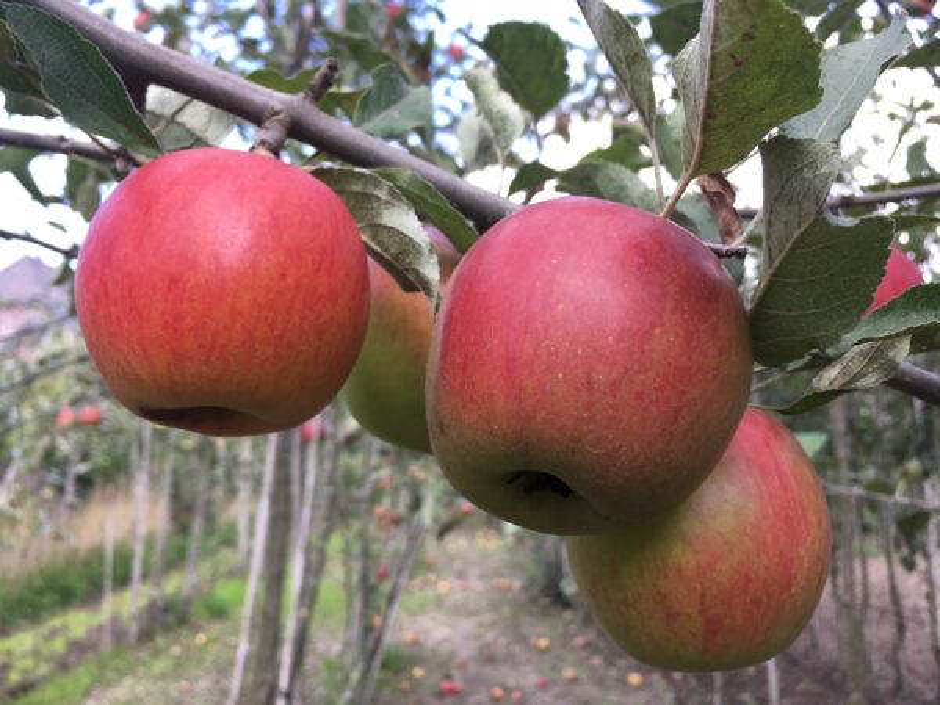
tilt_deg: +6.1
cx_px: 470
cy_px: 352
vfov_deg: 48.2
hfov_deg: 61.7
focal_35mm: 29
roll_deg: +0.1
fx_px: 787
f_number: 2.2
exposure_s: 1/106
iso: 25
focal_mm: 4.15
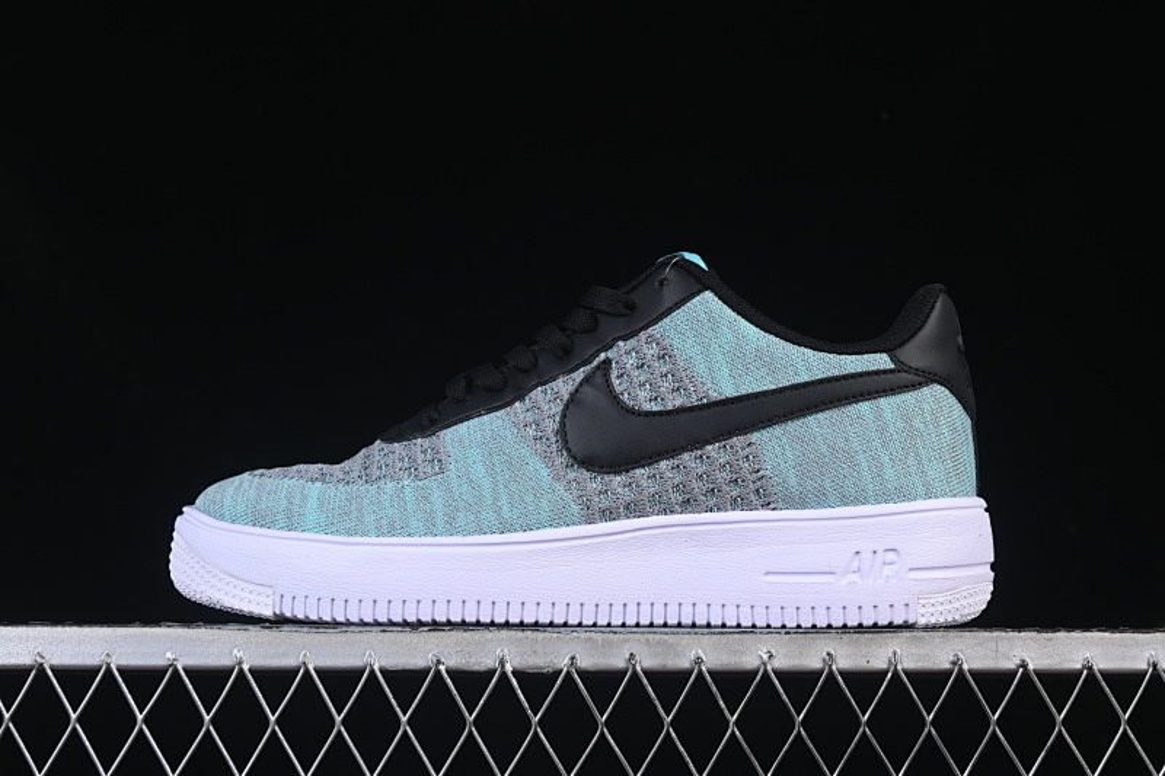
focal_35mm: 75
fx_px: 2426
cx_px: 582
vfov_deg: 18.2
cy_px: 388
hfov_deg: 27.0
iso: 160
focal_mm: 50
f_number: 8
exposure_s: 1/80
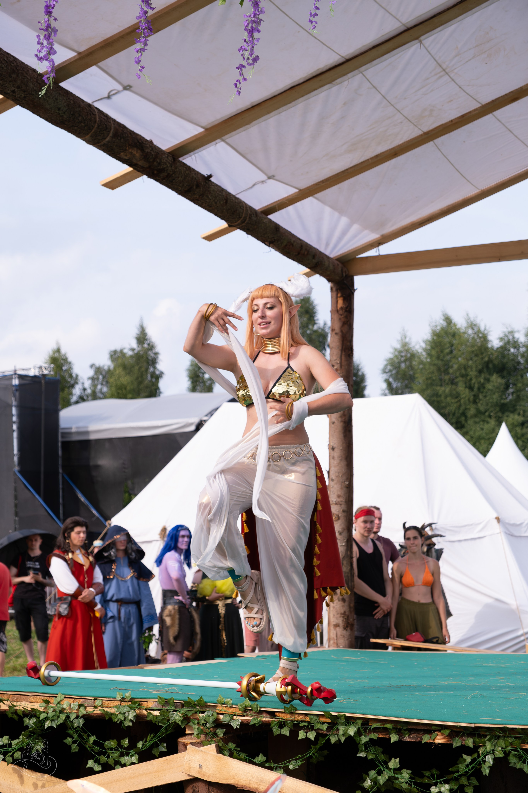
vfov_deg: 29.7
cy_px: 396
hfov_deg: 20.0
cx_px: 264
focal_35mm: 68
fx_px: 1496
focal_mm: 45.5
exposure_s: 1/800
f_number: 4
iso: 200
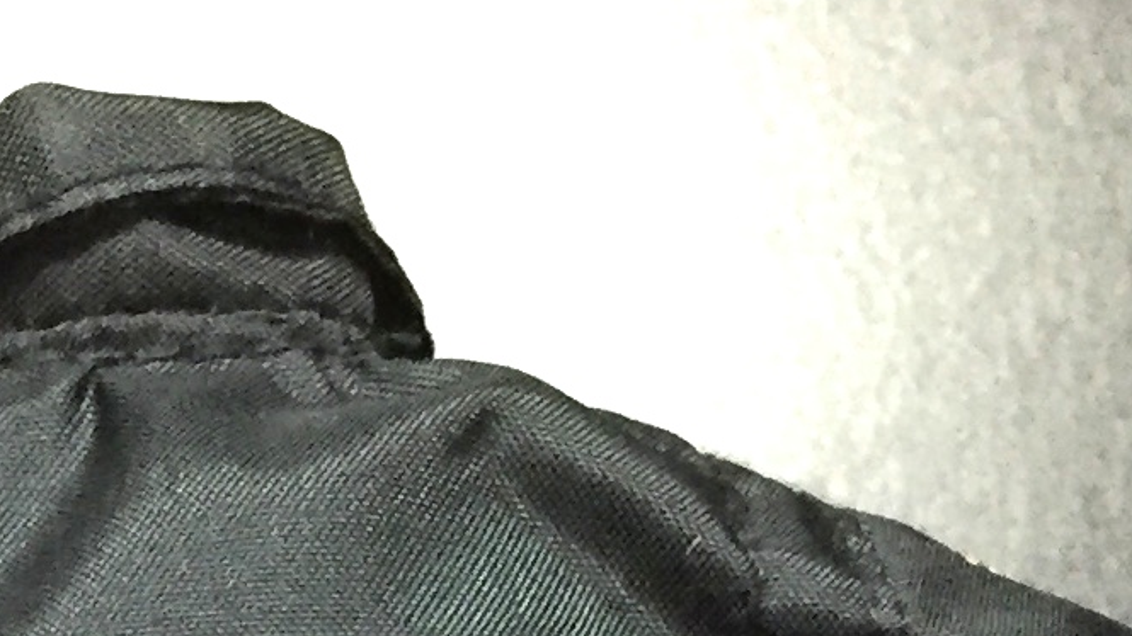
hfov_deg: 13.7
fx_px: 4652
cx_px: -10
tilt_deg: -73.4
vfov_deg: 7.1
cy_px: 1852
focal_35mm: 155
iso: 200
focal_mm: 4.15
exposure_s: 1/30
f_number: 2.2
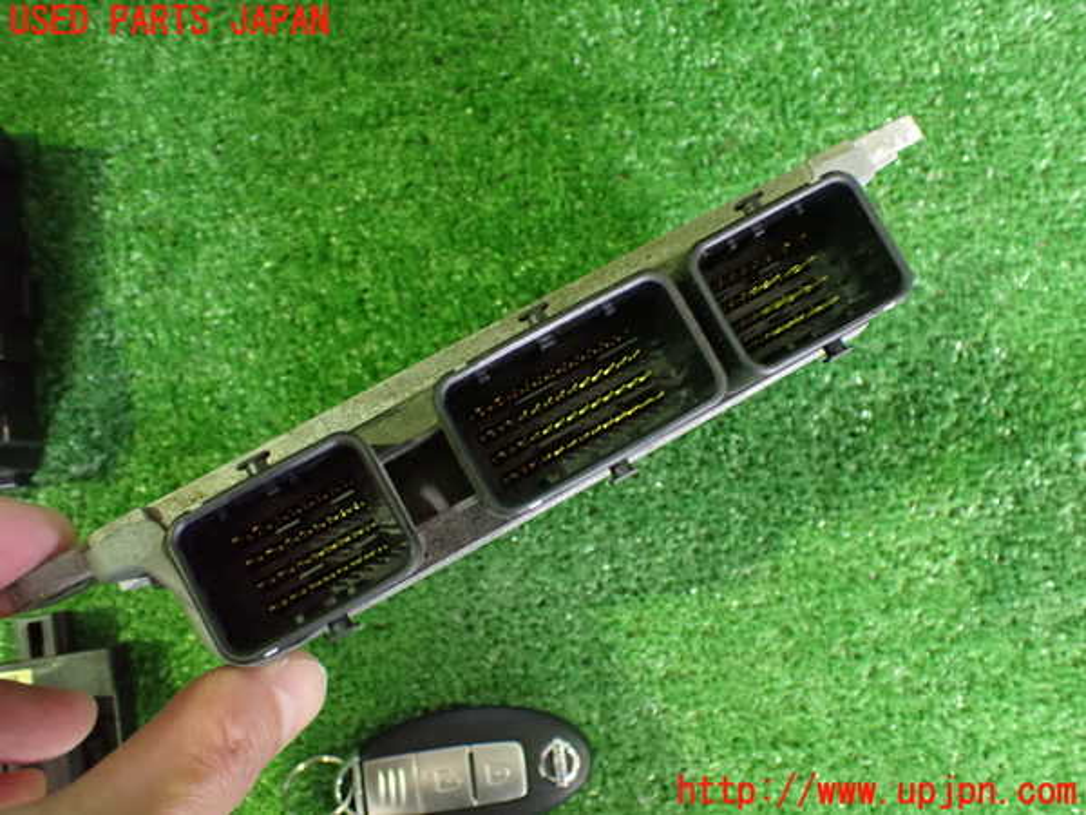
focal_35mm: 30
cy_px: 408
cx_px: 543
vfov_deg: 46.8
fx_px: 941
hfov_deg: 60.0
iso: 1250
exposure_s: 1/30
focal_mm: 5.4
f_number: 2.3
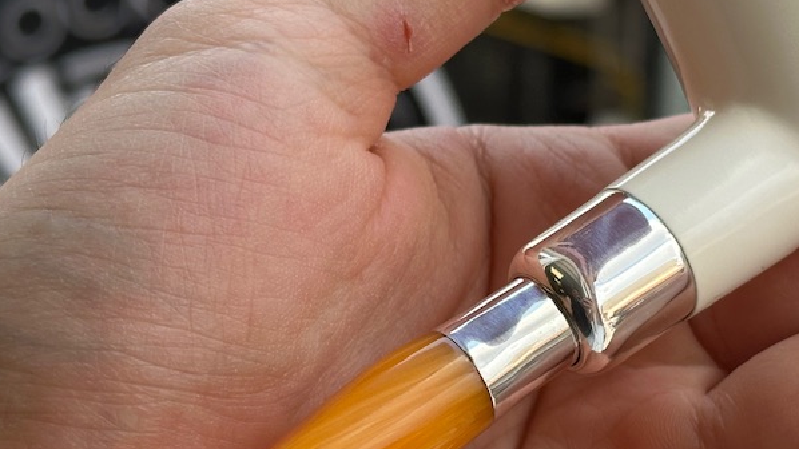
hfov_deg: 19.1
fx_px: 2372
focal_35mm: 112
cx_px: 437
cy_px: 245
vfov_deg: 10.8
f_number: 1.78
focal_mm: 6.86
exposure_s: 1/1258
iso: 64
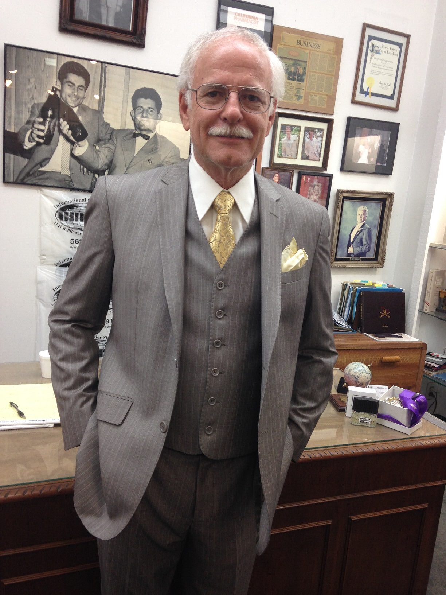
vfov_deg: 55.4
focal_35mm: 33
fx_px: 567
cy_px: 298
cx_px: 223
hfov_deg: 42.9
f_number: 2.4
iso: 64
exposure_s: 1/30
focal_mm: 4.12
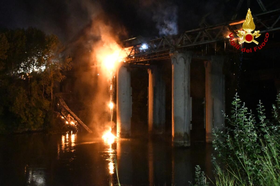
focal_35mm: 39
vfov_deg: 34.2
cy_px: 93
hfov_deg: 49.6
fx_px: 303
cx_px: 140
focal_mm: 26
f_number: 4.5
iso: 25600
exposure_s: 1/50
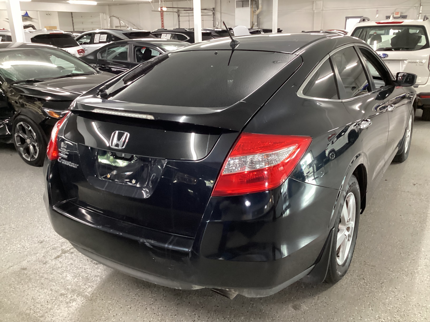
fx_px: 385
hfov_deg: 58.4
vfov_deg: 45.4
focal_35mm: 31
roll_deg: +0.3
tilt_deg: -20.4
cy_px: 161
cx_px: 215
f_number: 2.4
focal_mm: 3.3
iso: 320
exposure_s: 1/40
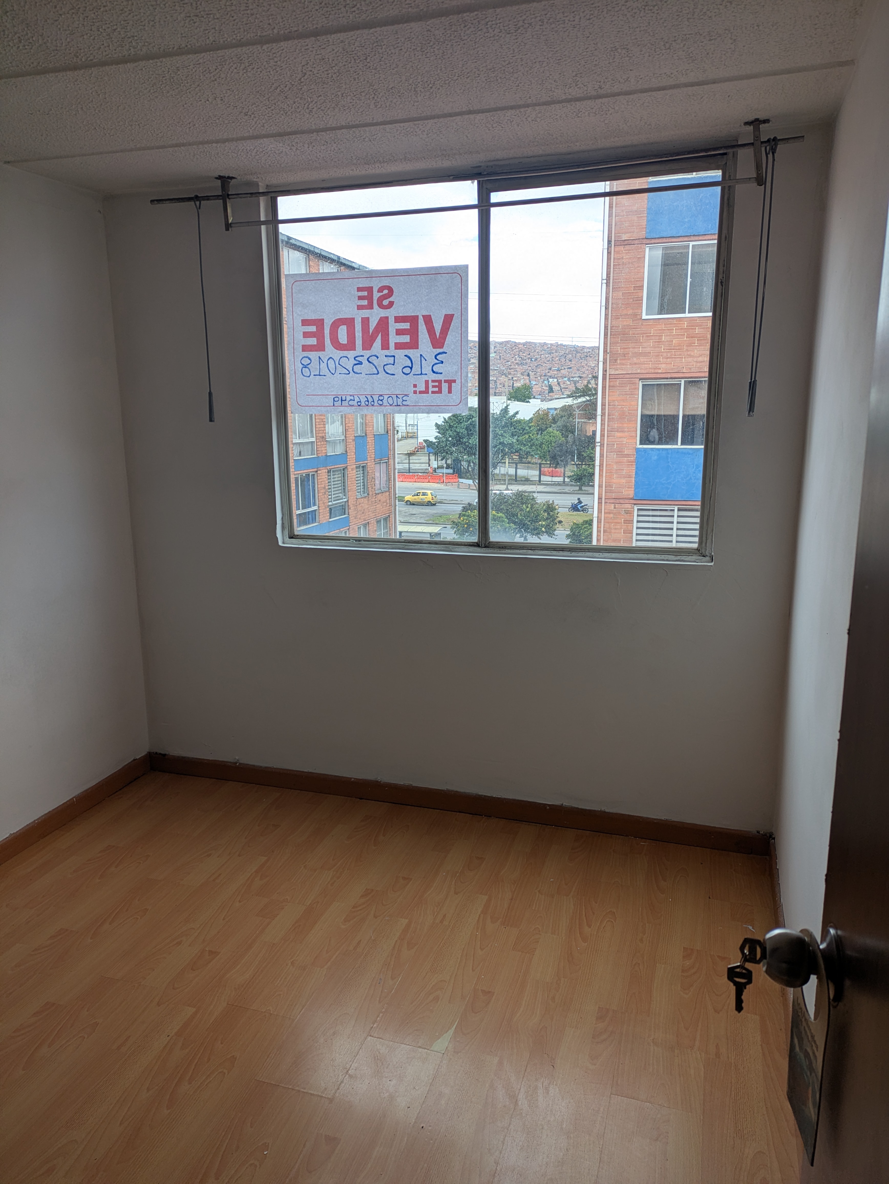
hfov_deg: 54.9
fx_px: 855
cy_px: 592
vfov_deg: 69.4
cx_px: 444
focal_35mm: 25
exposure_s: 1/515
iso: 37
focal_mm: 5.43
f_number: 1.89
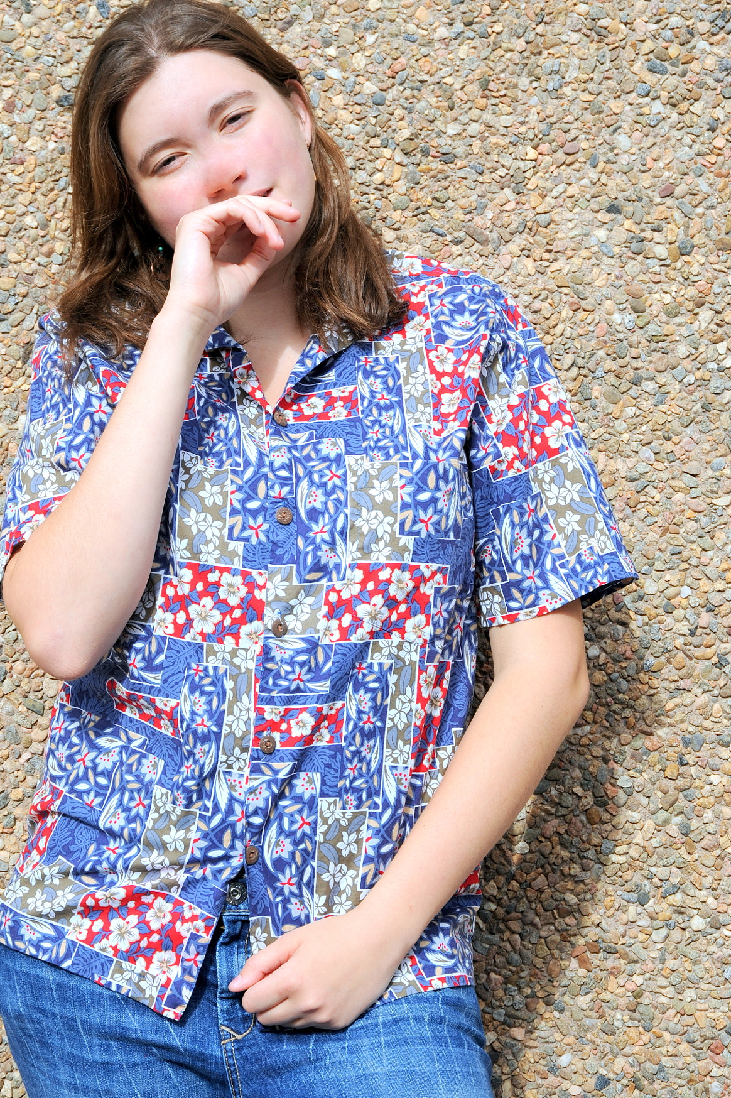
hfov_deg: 16.6
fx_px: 2499
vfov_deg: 24.8
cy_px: 582
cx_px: 306
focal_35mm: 82
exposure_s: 1/500
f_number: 11
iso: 250
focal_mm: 70
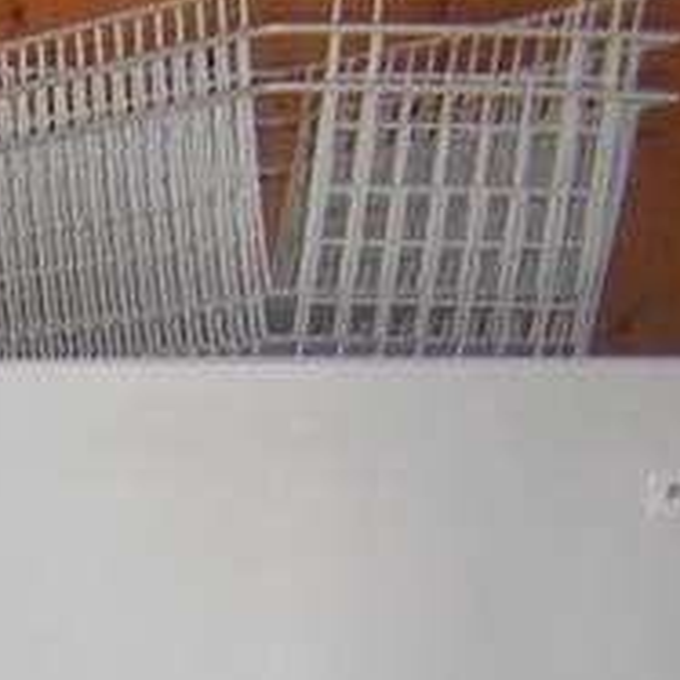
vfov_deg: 7.8
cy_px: 1880
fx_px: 4423
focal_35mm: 199
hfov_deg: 6.8
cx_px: -2058
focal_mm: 18
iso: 800
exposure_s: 1/160
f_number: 5
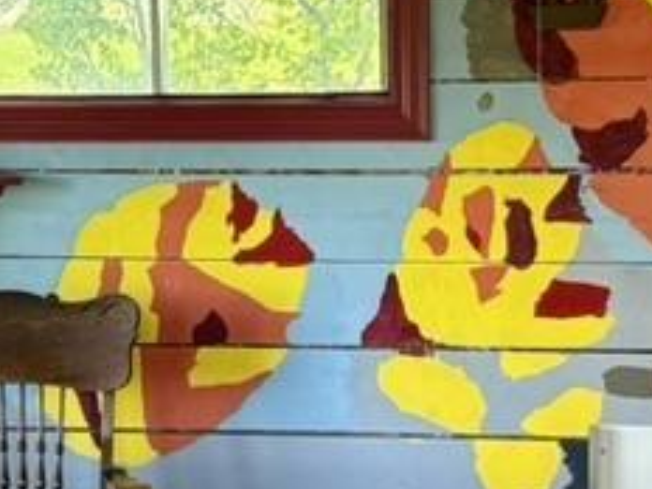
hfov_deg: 17.1
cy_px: 275
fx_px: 2166
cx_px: 377
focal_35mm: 115
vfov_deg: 12.9
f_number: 1.6
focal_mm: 5.96
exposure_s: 1/175
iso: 125
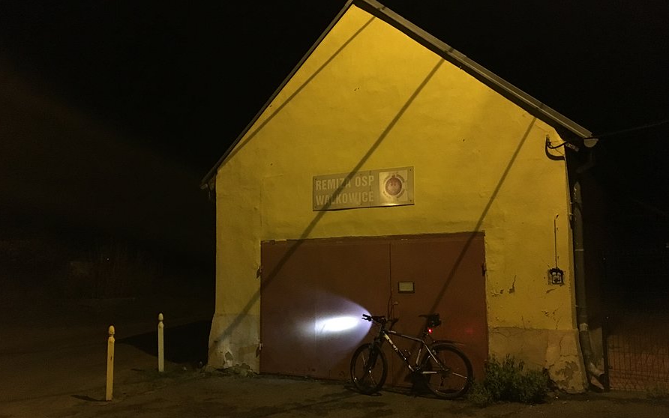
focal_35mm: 31
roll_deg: +0.8
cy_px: 216
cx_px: 333
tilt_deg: +5.0
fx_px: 565
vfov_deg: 40.6
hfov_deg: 61.2
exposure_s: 1/17
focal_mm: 4.15
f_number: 2.2
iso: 640
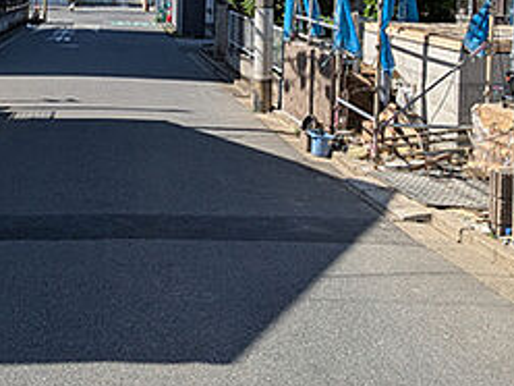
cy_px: 30
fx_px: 891
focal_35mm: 60
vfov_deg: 23.7
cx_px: 158
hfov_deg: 31.8
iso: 29
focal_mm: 4.53
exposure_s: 1/1391
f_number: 1.7
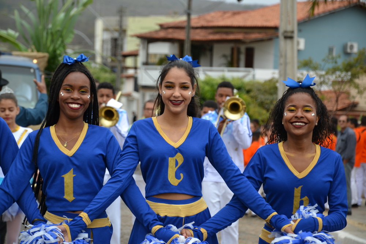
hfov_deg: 13.0
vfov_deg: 8.7
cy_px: 122
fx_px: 1601
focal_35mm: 158
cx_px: 183
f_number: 5.6
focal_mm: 105
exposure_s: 1/125
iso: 280
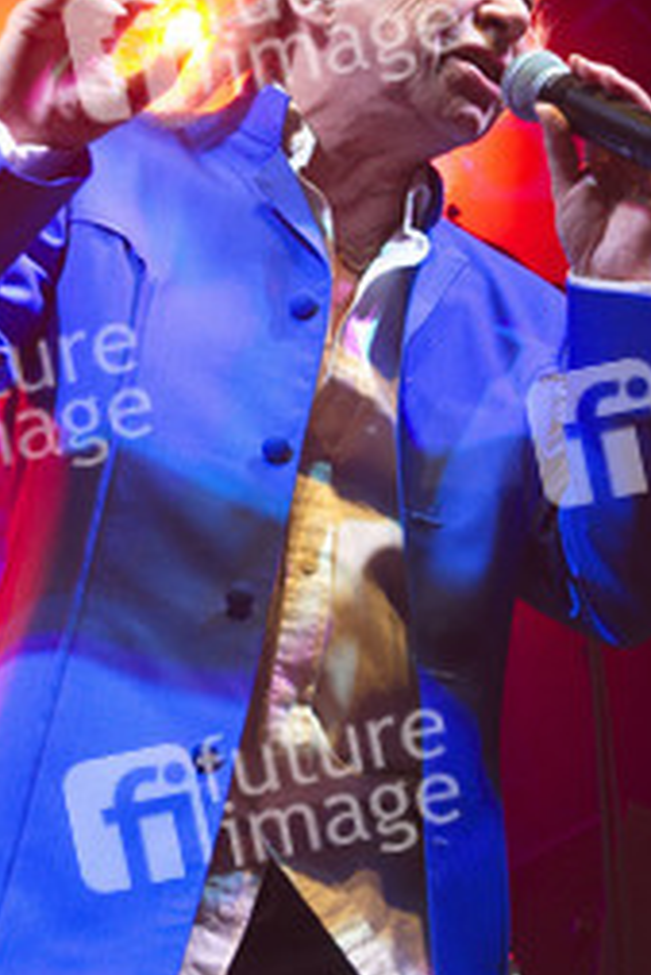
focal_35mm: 87
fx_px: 2356
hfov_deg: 15.7
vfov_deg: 23.1
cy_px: 224
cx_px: 376
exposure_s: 1/200
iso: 1600
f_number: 5.6
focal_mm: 55
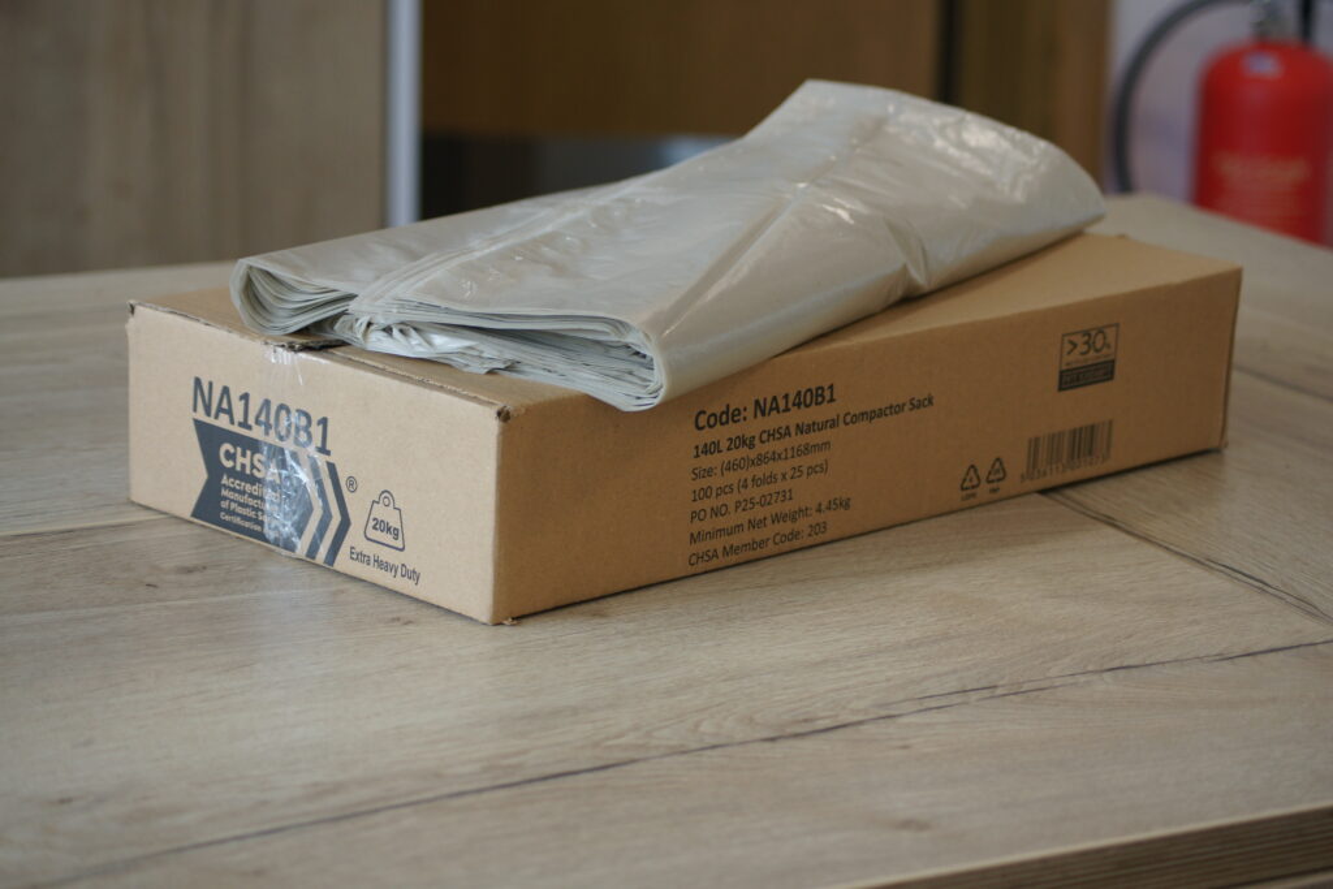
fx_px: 3055
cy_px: 444
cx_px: 666
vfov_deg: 16.6
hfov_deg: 24.6
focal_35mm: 82
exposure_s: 1/80
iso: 250
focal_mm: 55
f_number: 4.5
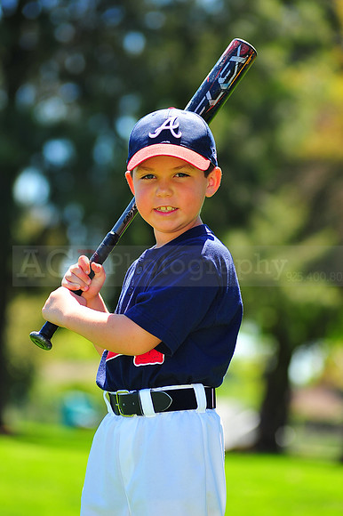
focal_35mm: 180
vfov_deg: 11.4
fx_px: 2575
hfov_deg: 7.6
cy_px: 258
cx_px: 172
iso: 200
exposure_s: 1/400
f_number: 5
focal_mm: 180
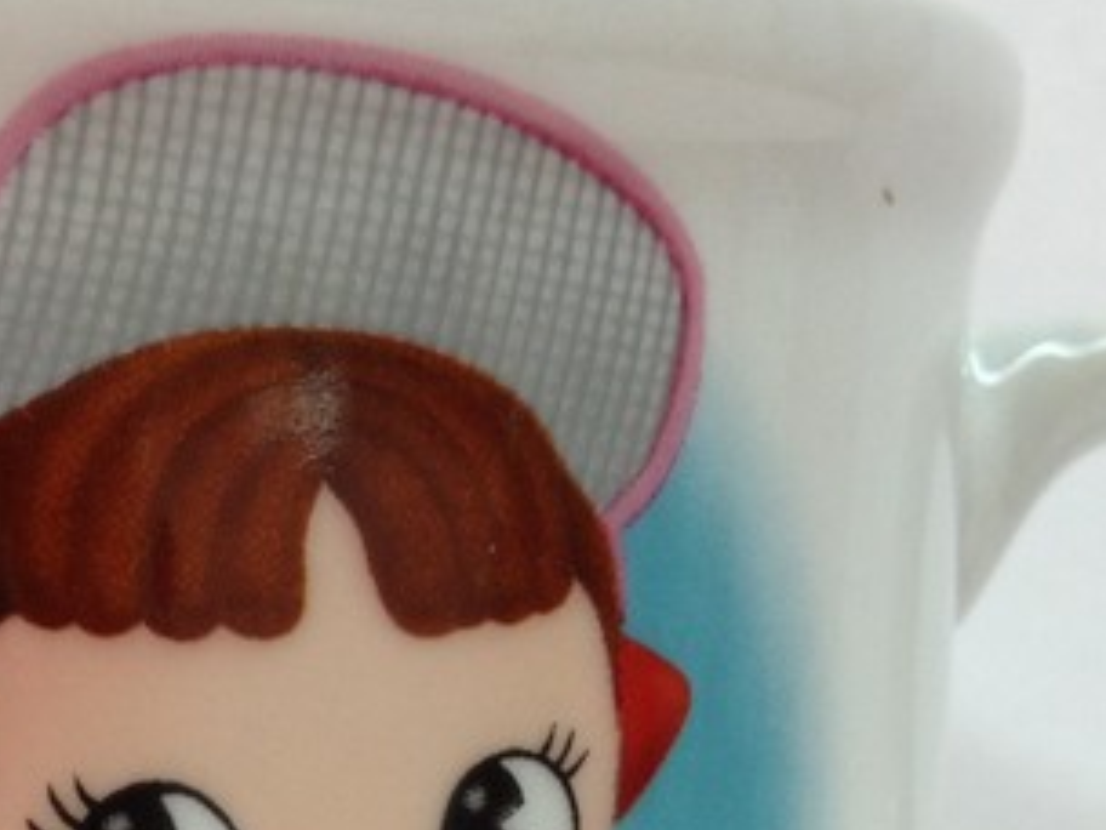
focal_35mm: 92
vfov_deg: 15.7
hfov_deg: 21.1
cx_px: 262
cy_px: 892
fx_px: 2939
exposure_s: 1/25
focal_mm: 4.28
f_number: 2.4
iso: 64
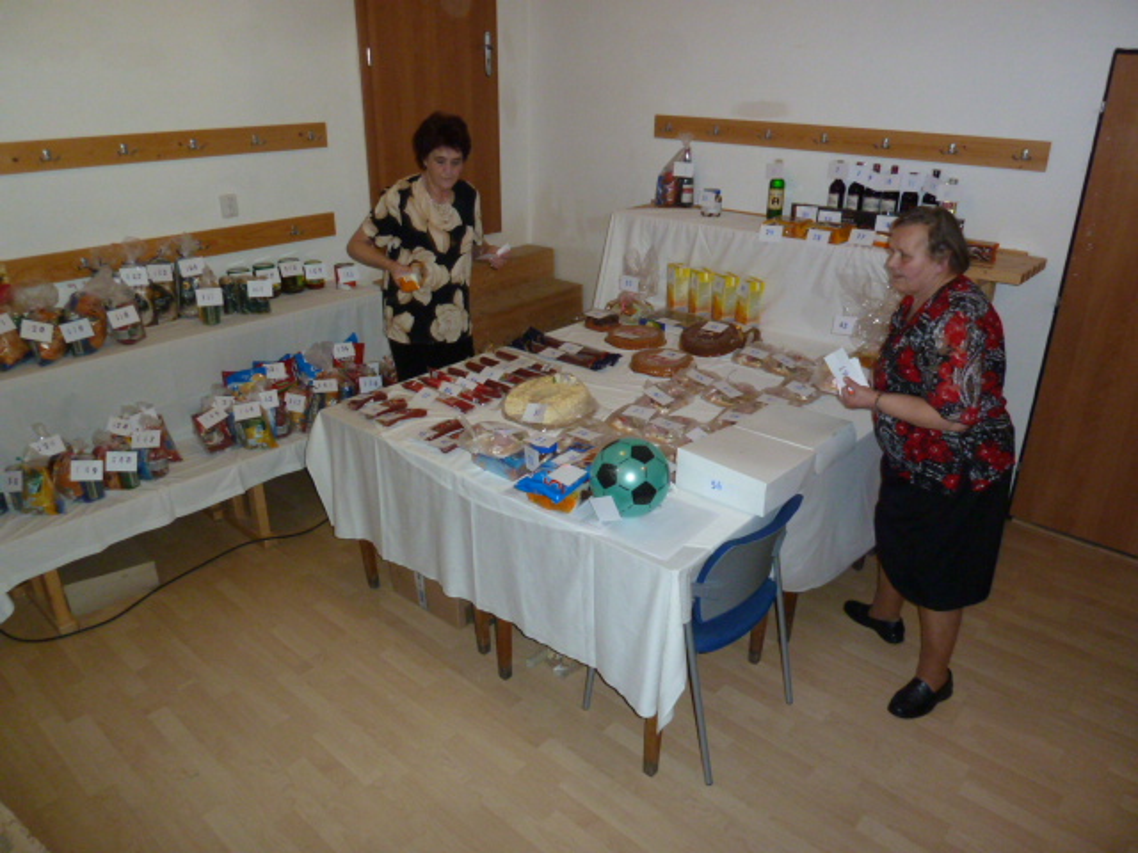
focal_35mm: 25
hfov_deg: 69.4
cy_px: 426
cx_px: 569
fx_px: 822
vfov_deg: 54.9
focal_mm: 4.1
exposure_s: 1/30
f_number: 3.3
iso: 320
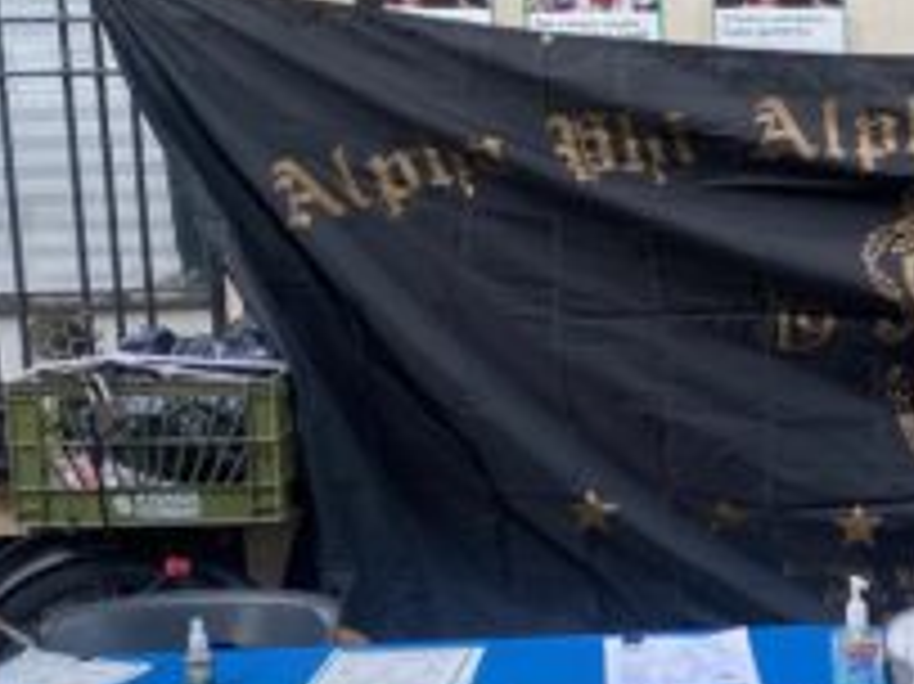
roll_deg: +0.2
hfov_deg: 23.7
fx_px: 2032
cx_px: 1018
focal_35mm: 77
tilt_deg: -8.2
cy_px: 400
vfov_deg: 19.1
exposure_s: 1/522
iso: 32
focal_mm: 4.25
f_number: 1.8
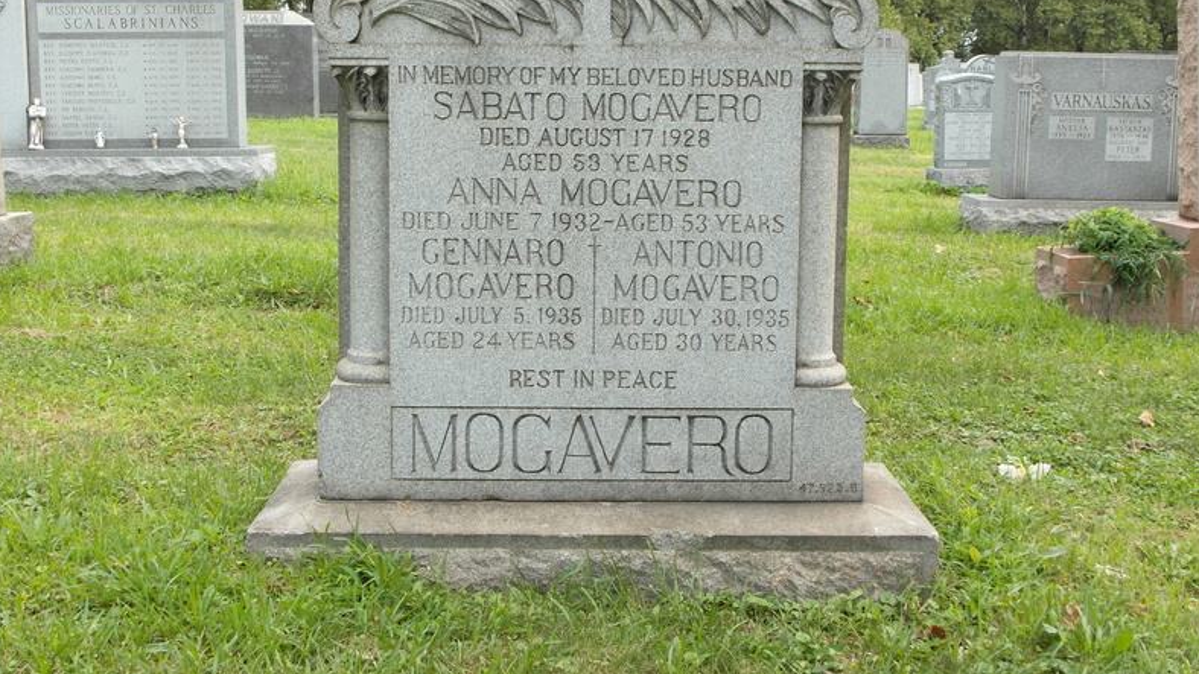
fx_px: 1462
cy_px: 225
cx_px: 600
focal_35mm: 46
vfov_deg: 25.8
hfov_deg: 44.6
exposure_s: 1/125
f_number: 4
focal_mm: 7.5
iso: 100
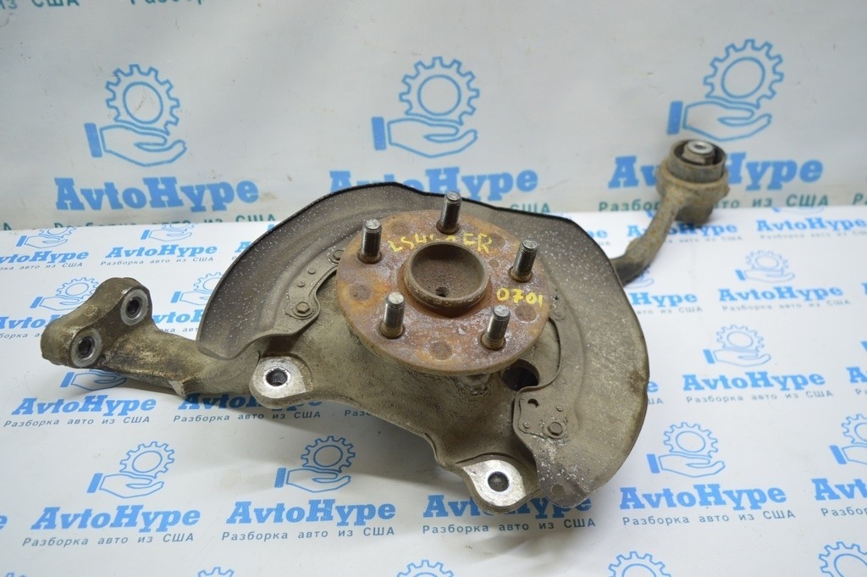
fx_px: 794
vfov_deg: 39.9
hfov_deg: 57.3
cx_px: 434
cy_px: 288
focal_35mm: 33
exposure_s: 1/50
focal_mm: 22
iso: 400
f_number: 3.8
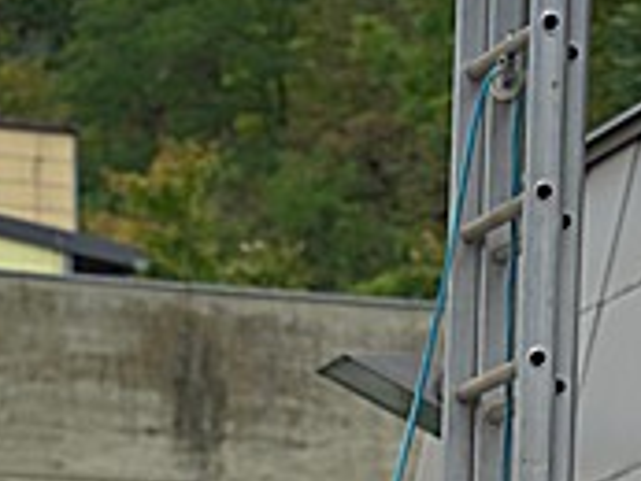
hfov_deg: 6.0
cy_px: 1006
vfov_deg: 4.4
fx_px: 6152
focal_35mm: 332
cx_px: 465
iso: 640
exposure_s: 1/1000
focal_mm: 97
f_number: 4.5
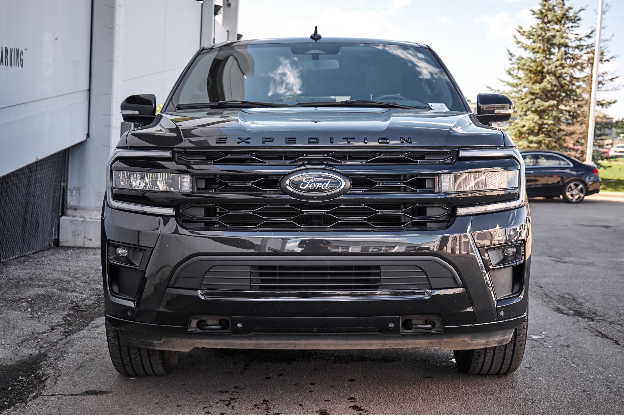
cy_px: 208
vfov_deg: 26.0
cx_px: 312
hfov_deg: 38.2
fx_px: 901
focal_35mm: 52
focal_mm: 52
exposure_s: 1/800
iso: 1250
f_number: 5.4
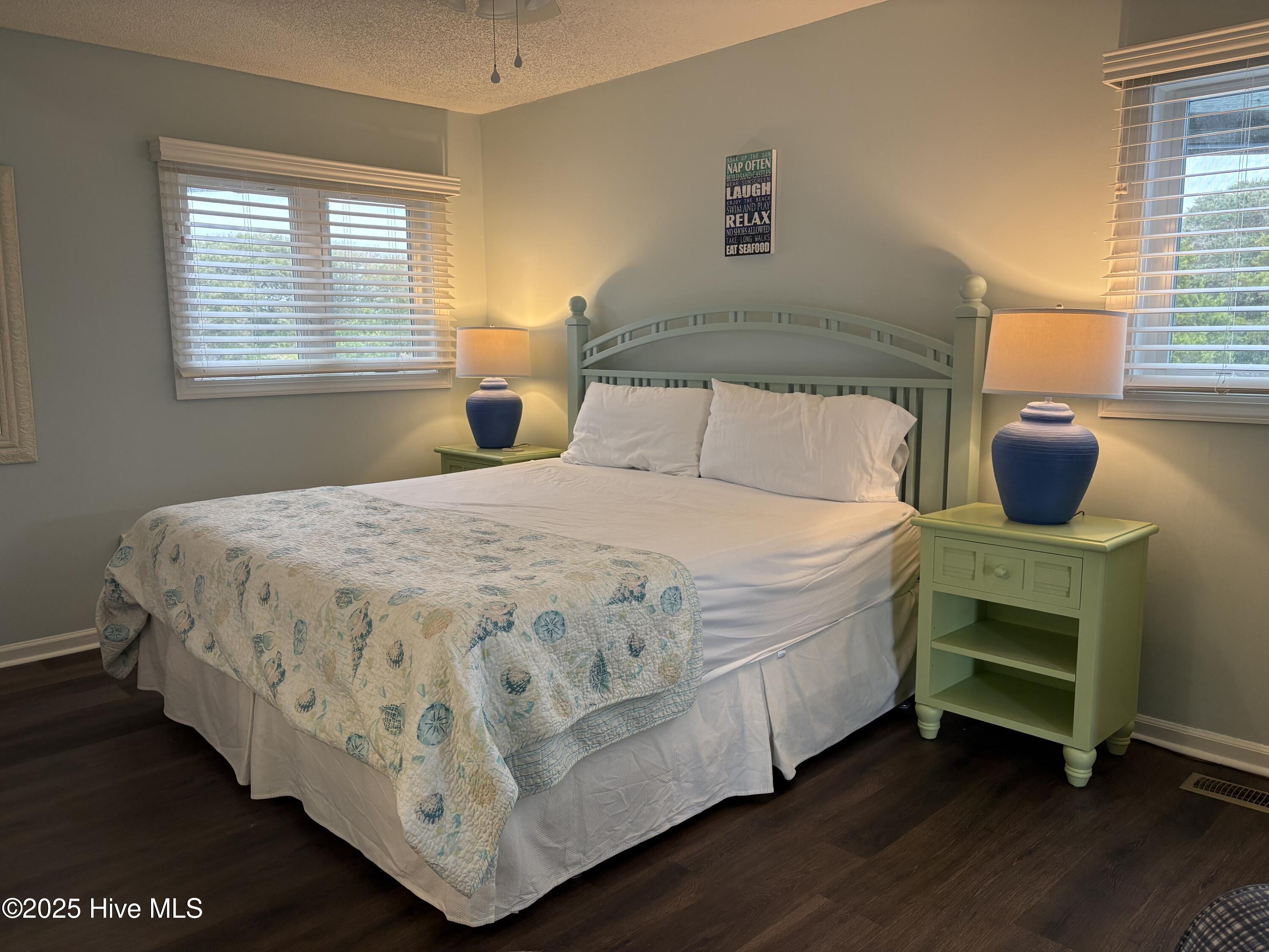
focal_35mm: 26
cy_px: 476
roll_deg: +0.6
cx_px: 634
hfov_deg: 67.3
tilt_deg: -8.3
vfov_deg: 53.1
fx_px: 953
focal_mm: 5.96
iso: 100
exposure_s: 1/60
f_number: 1.6
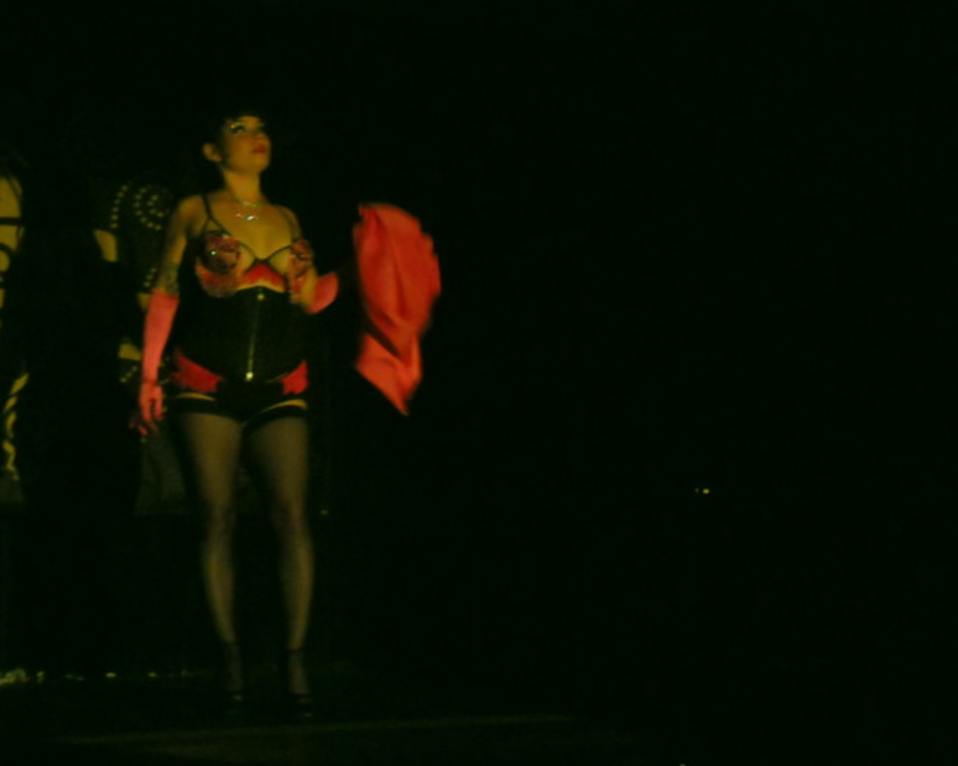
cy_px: 376
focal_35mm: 92
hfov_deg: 20.8
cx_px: 387
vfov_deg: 16.7
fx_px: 2608
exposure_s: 1/8
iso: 800
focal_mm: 13.9
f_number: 5.9
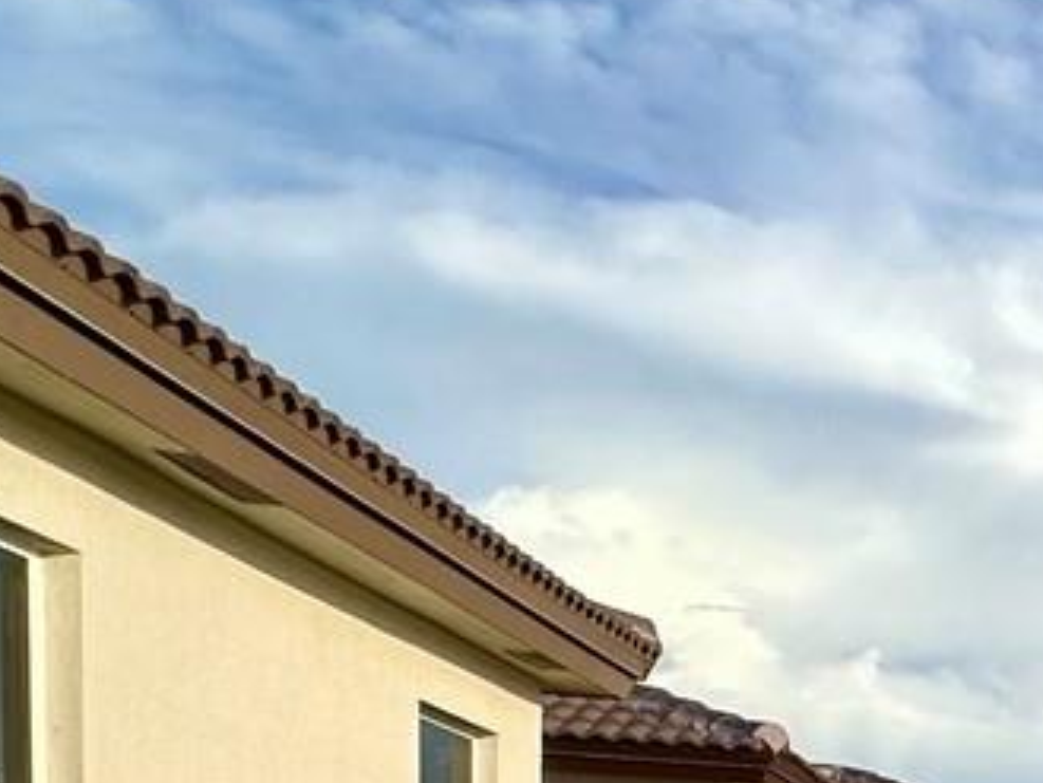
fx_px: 2050
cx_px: 1905
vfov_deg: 19.2
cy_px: 1144
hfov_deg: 20.1
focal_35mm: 68
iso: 50
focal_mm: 2.22
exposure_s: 1/1795
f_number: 2.2
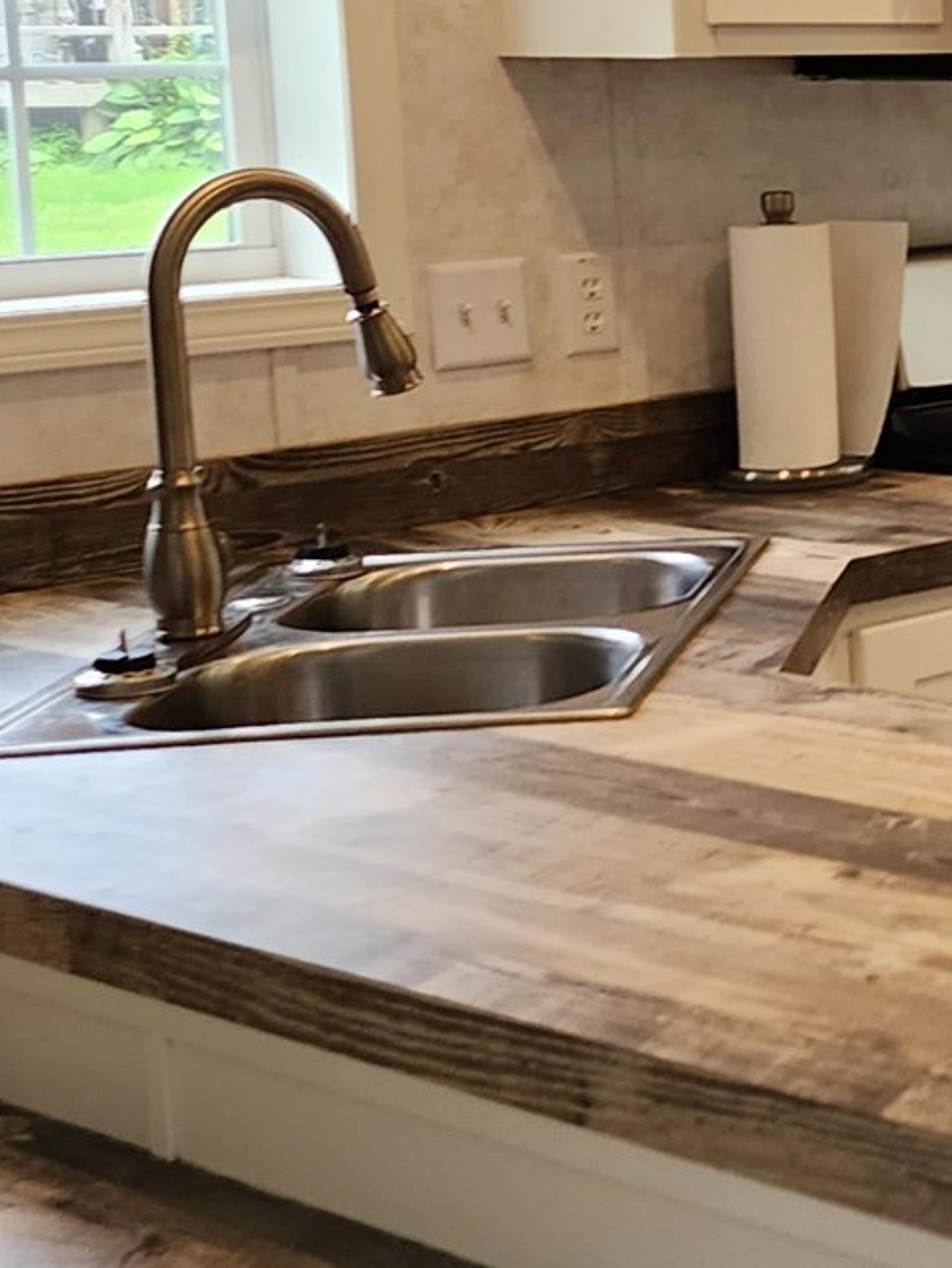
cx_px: 1682
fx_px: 3005
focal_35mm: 82
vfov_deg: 23.7
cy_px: 373
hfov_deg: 15.6
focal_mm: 6.4
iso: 125
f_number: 1.8
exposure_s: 1/120
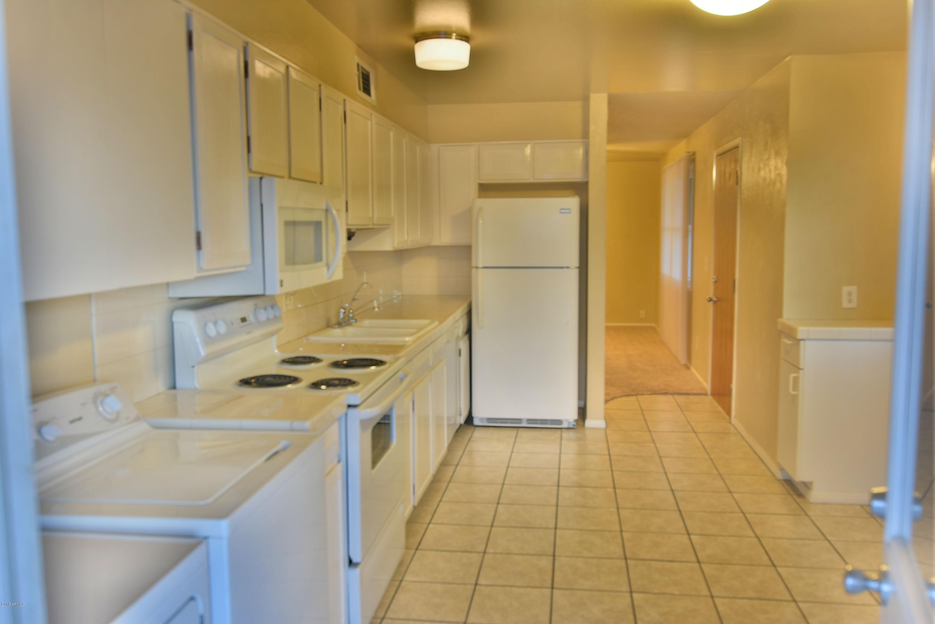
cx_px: 468
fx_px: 779
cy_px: 312
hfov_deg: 61.9
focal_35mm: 30
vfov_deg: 43.6
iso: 100
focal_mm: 20
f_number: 2.8
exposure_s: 1/15
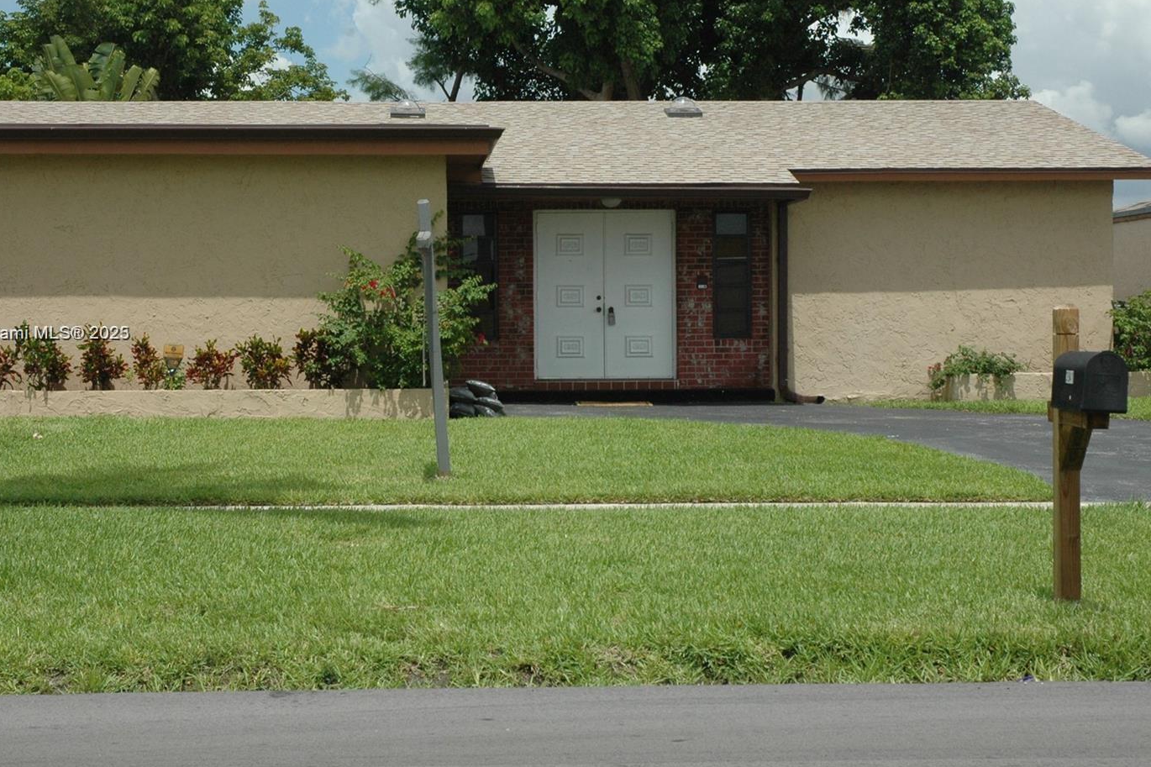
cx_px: 533
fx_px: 2238
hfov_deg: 28.8
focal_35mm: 70
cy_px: 335
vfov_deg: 19.4
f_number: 11
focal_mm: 40
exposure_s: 1/500
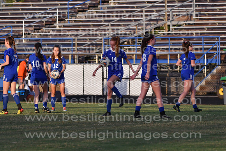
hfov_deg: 4.6
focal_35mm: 450
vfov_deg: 3.1
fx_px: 2826
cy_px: 76
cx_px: 113
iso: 800
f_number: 5.6
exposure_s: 1/1600
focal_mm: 300
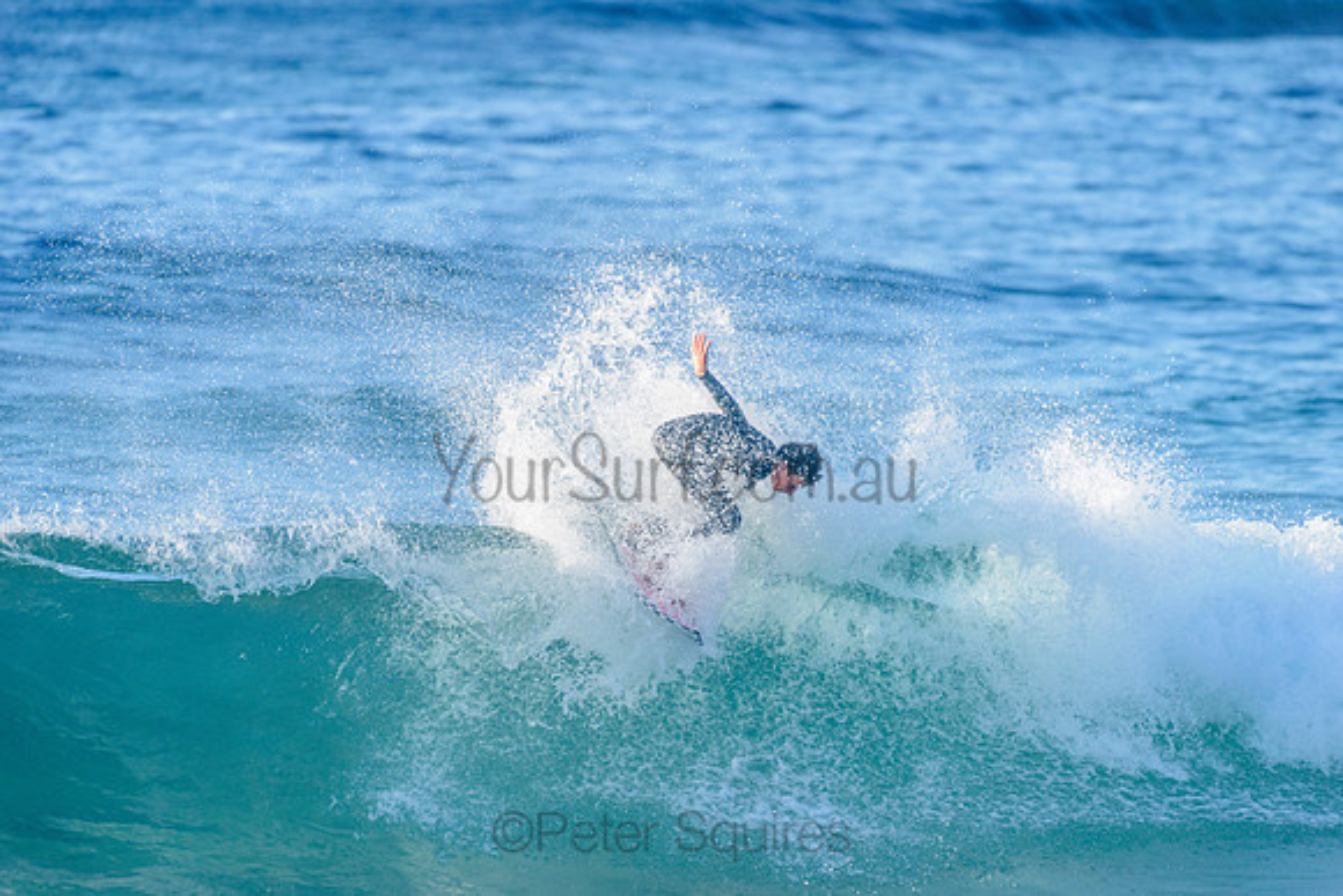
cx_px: 672
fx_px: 18656
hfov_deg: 4.1
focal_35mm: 500
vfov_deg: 2.8
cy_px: 448
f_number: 5.6
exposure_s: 1/2000
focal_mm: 500
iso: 450
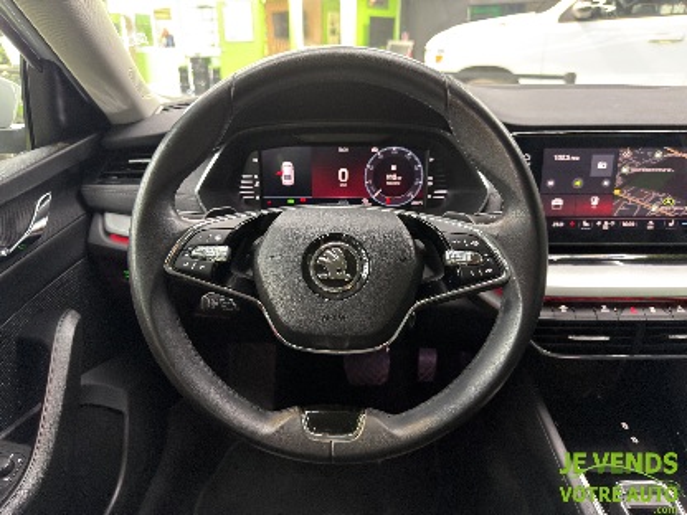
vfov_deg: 56.8
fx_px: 476
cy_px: 258
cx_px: 344
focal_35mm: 24
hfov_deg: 71.6
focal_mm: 6.76
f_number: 1.78
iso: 500
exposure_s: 1/25
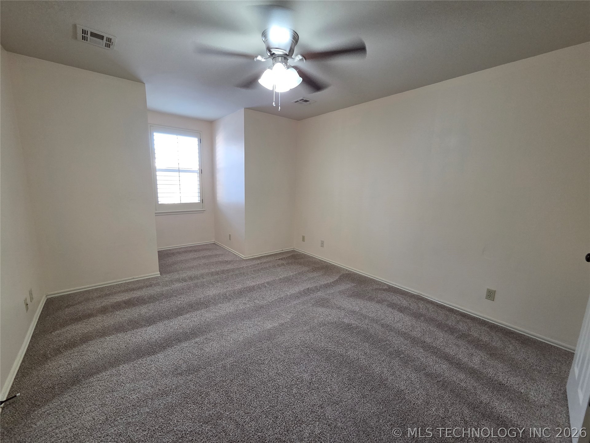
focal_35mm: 13
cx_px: 295
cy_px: 222
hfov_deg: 106.2
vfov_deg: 89.9
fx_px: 222
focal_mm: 2.2
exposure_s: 1/60
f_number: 2.2
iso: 200
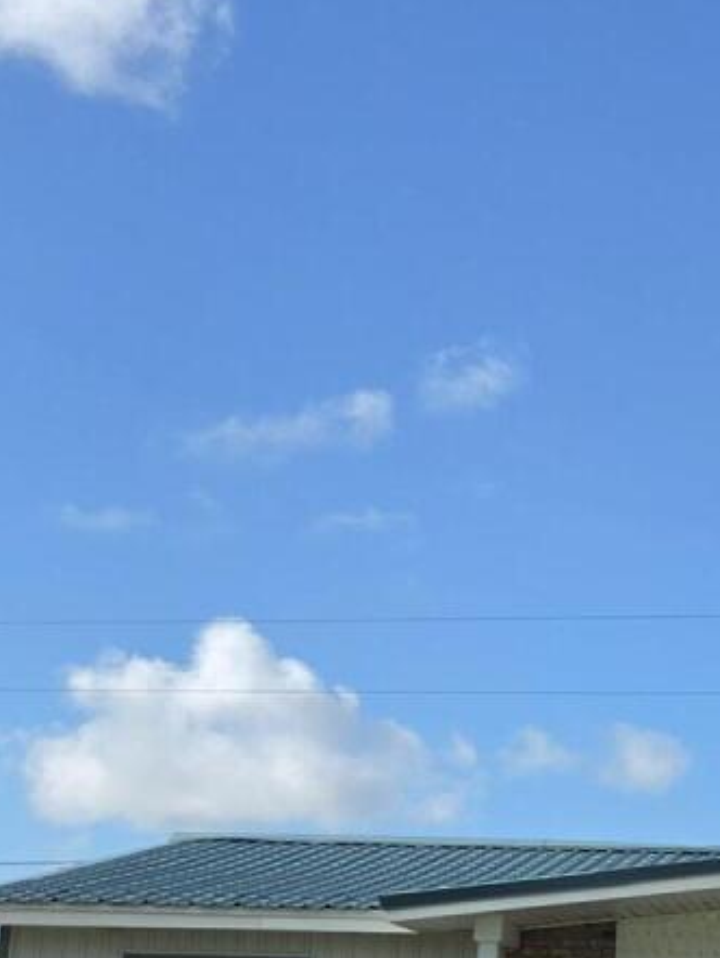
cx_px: 1167
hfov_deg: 13.2
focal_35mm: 104
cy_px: 689
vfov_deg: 18.8
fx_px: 2881
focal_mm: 5.4
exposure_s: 1/4770
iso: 80
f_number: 1.8
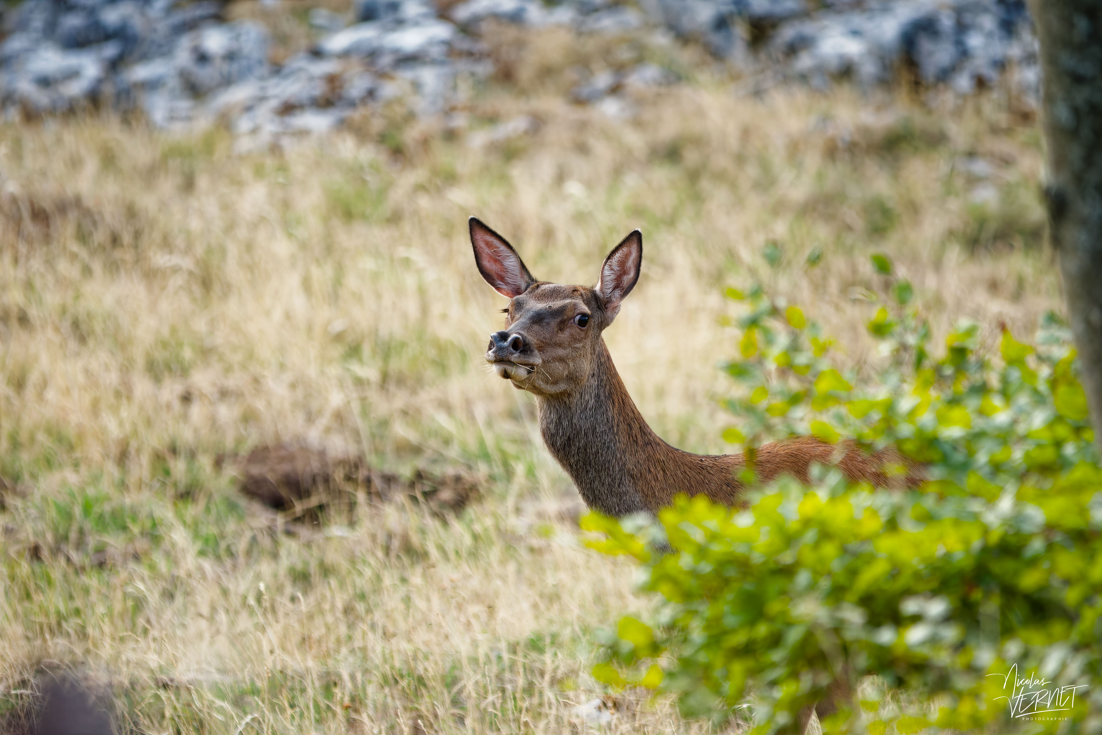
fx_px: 22955
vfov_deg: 1.8
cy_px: 368
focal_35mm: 750
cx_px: 551
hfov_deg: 2.8
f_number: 6.3
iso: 2800
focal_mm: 500
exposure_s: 1/500
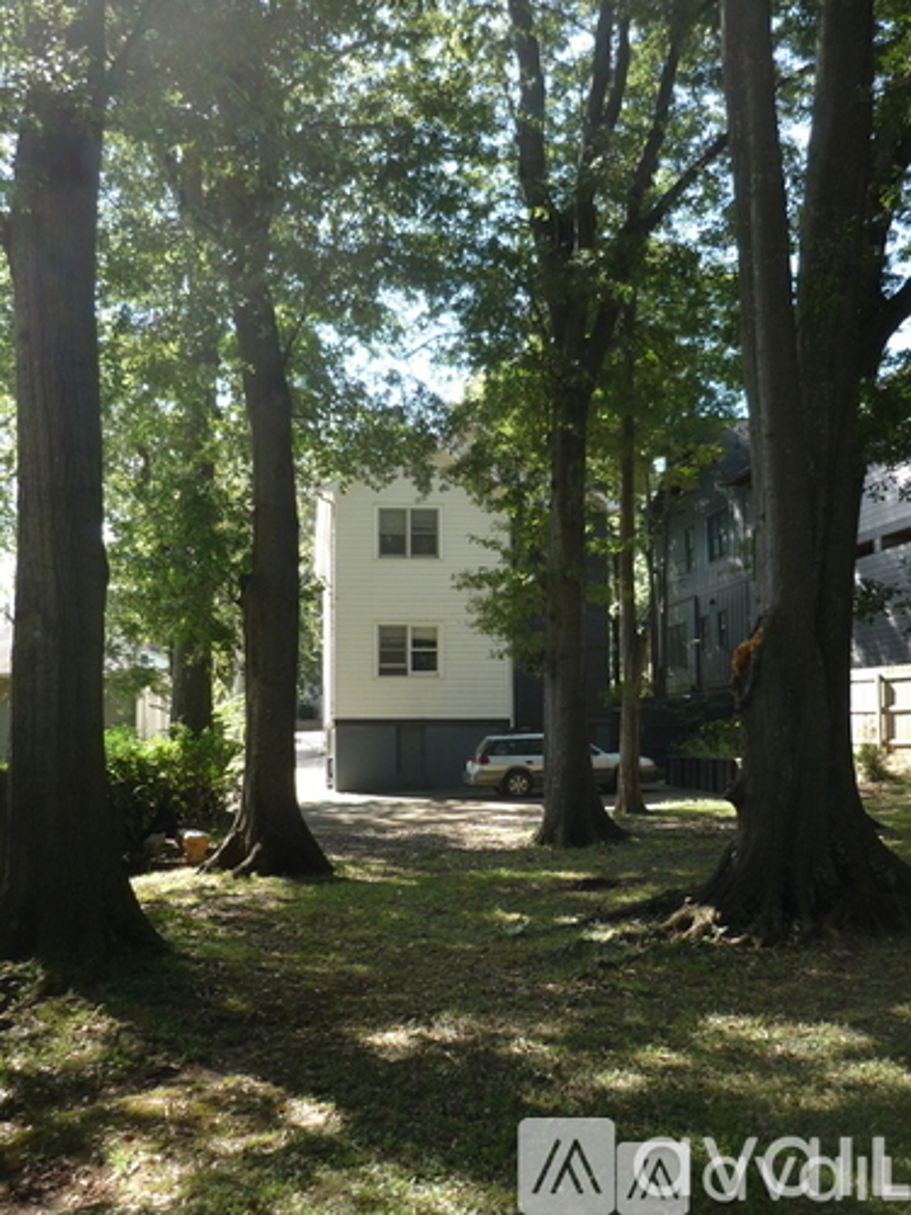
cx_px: 456
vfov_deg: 55.4
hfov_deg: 42.9
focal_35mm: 33
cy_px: 608
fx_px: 1158
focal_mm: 5.5
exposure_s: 1/125
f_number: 2.8
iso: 100
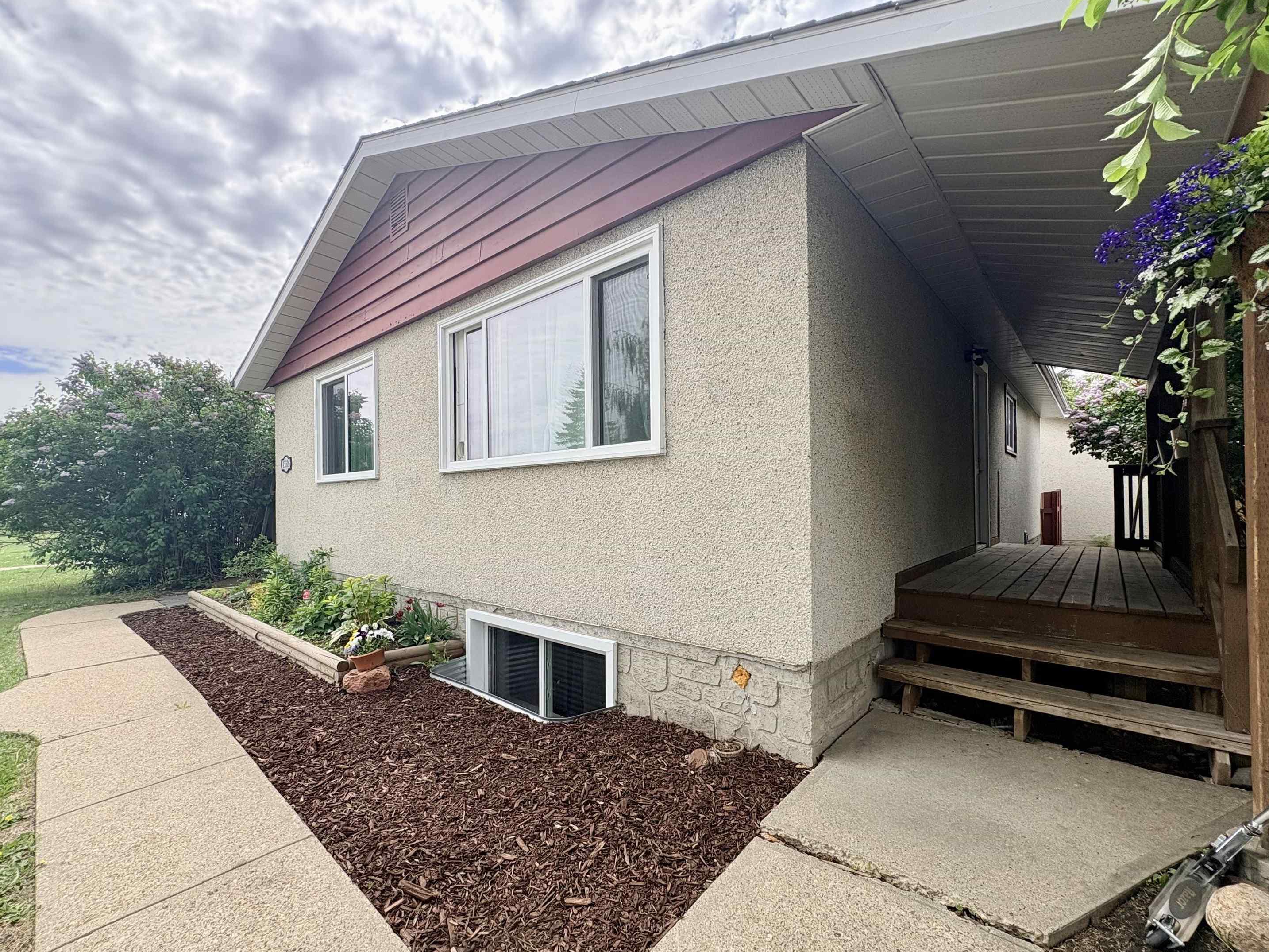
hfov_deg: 98.2
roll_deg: +1.4
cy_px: 501
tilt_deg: +0.6
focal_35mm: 15
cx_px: 623
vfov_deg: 81.7
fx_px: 550
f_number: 2.2
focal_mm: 2.22
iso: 40
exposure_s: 1/879
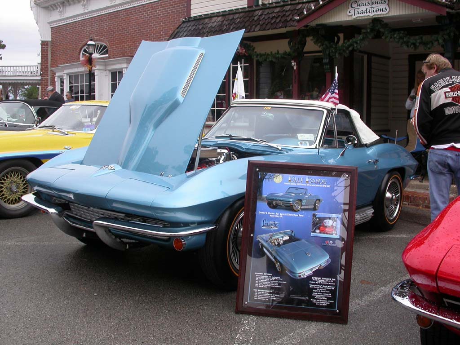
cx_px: 230
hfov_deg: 49.0
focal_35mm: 38
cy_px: 172
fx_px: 505
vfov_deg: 37.7
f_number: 5.3
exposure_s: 1/158
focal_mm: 7.85
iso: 100
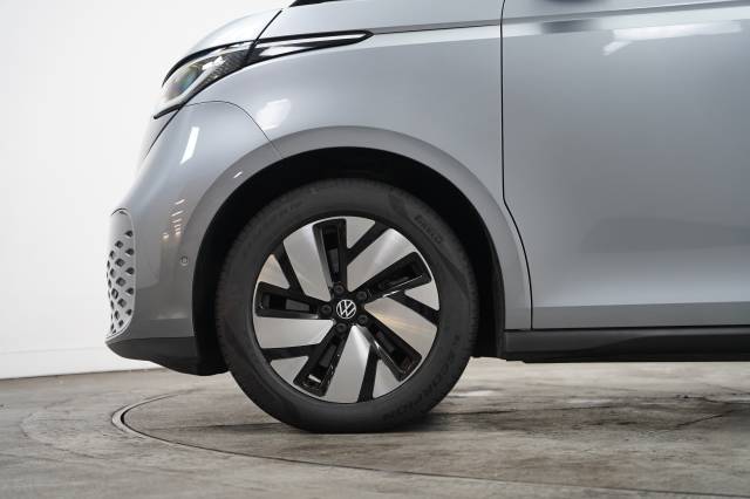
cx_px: 375
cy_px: 250
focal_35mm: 60
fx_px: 1249
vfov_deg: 22.6
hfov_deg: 33.4
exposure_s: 1/160
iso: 1600
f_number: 2.8
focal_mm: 60
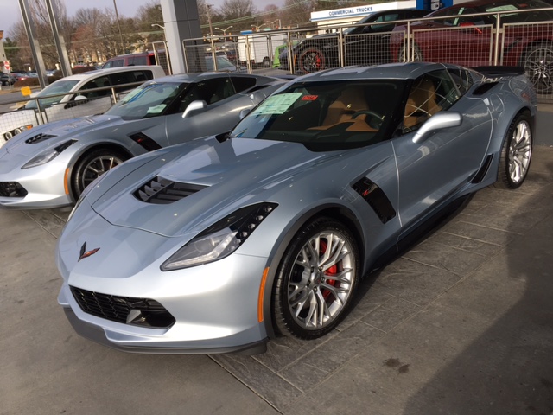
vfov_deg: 48.2
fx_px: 463
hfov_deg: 61.7
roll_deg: +6.7
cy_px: 208
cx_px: 276
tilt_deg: -20.0
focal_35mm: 29
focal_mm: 4.15
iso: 25
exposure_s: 1/663
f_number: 2.2
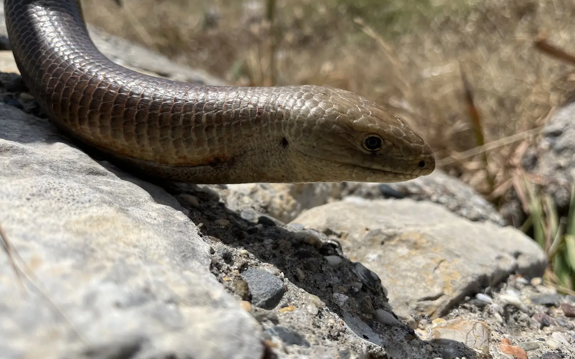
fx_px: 439
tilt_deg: -19.0
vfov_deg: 44.5
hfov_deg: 66.5
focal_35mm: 28
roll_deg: +12.8
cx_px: 290
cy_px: 170
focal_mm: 5.1
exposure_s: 1/5848
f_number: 1.6
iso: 50
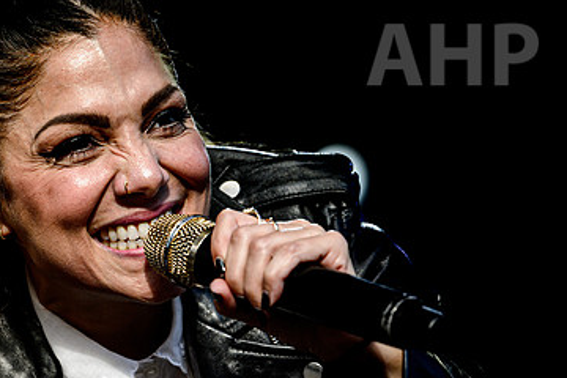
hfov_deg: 6.4
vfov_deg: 4.3
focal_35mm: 322
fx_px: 5071
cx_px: 153
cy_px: 241
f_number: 4.5
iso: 200
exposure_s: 1/2500
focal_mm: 200
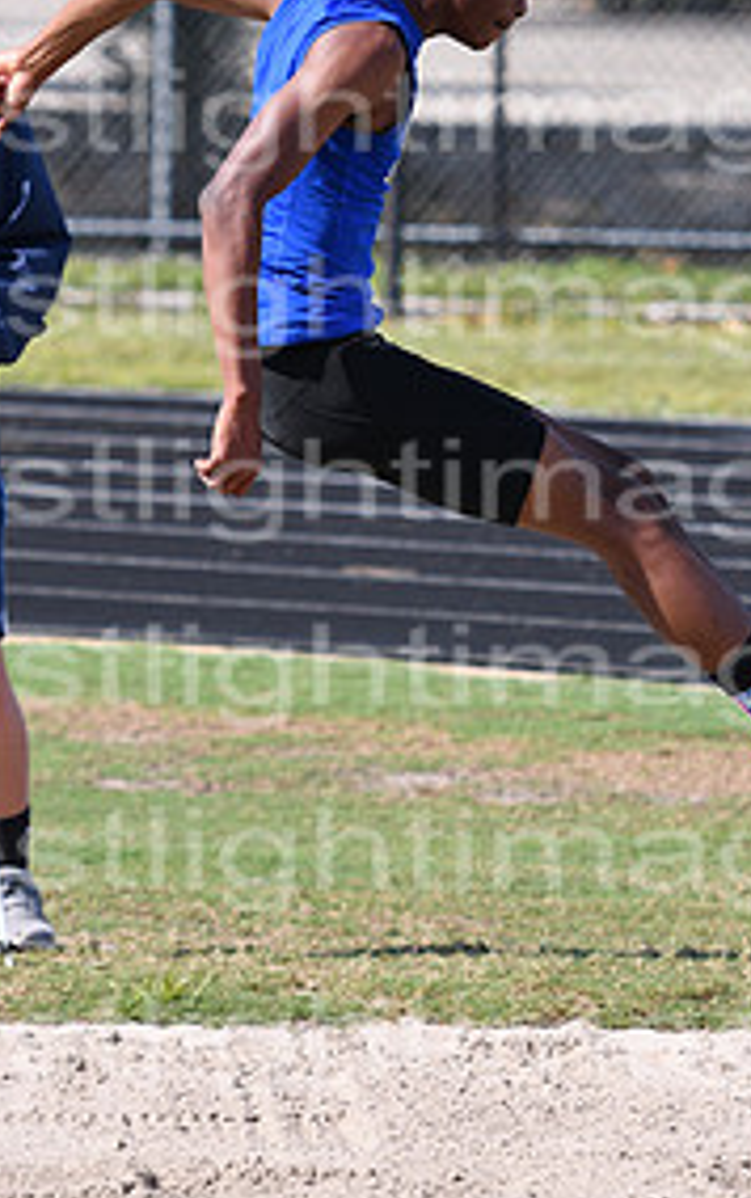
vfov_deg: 5.4
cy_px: 399
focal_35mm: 390
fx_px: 12747
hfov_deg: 3.4
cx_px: 380
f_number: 4
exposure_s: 1/2500
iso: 200
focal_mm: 125
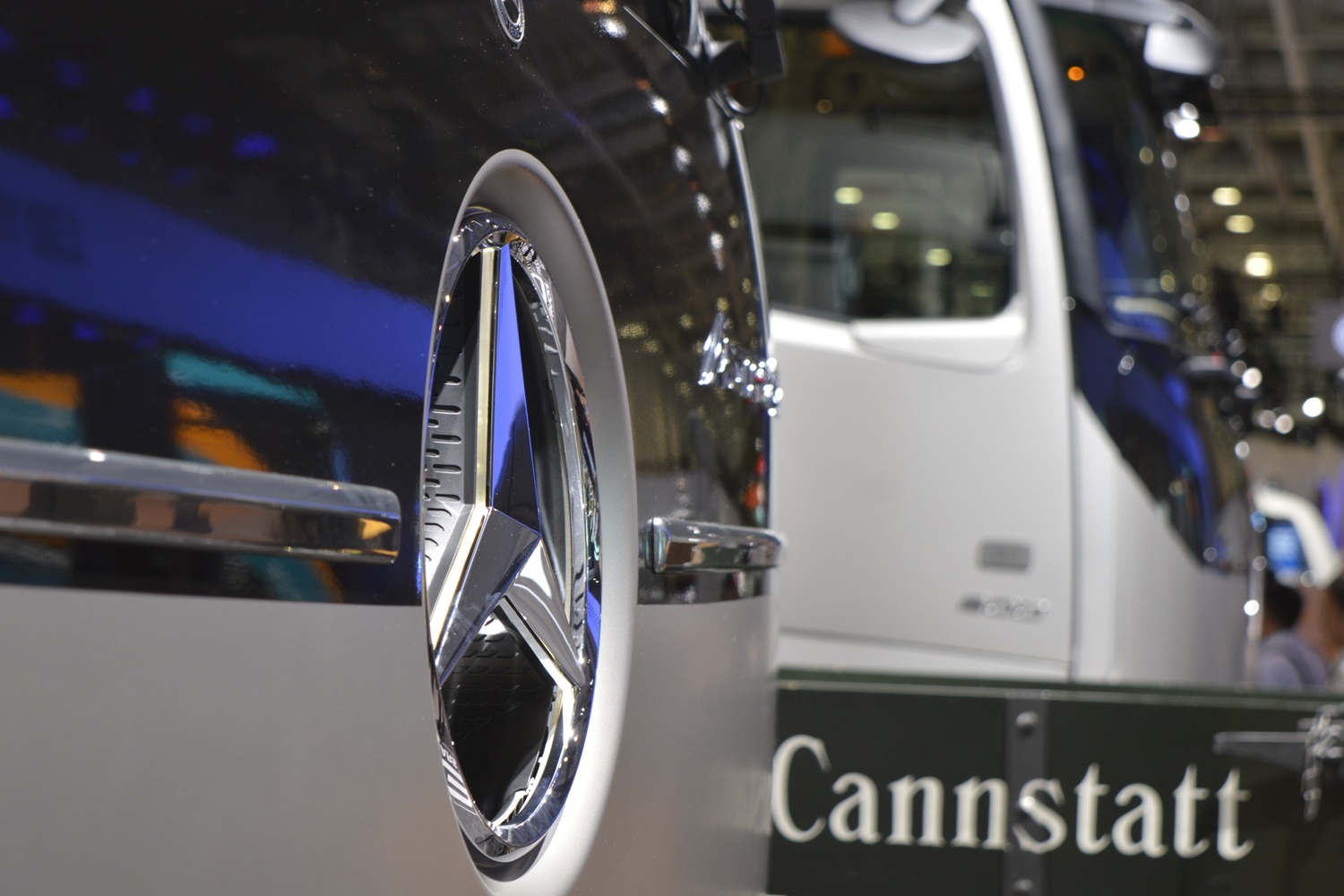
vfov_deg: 16.6
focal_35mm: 82
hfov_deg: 24.6
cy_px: 448
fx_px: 3080
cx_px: 672
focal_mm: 55
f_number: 5.6
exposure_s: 1/50
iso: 400
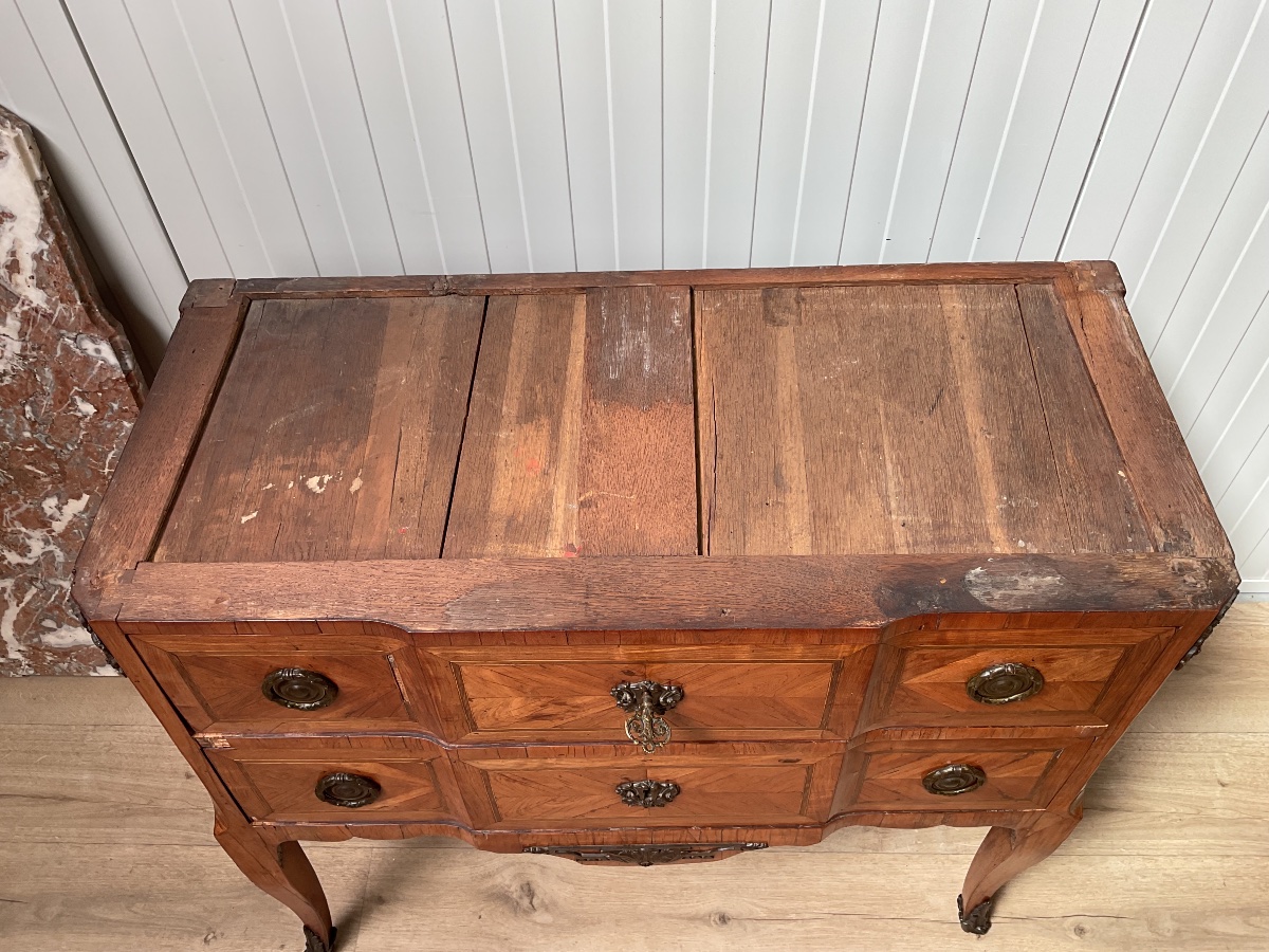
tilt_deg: -50.3
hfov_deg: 61.7
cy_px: 476
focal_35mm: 29
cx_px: 634
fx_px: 1063
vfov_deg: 48.2
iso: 20
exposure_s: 1/120
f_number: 1.8
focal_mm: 3
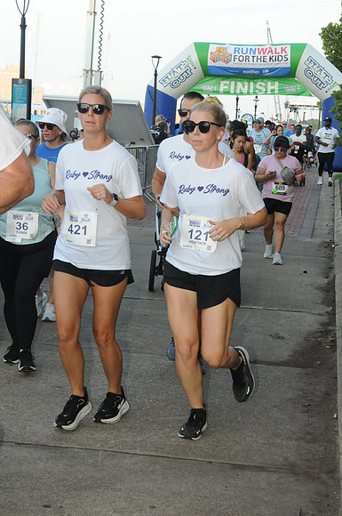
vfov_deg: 28.1
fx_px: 1029
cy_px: 258
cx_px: 171
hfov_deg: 18.9
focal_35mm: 72
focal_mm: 48
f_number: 13
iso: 800
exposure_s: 1/250
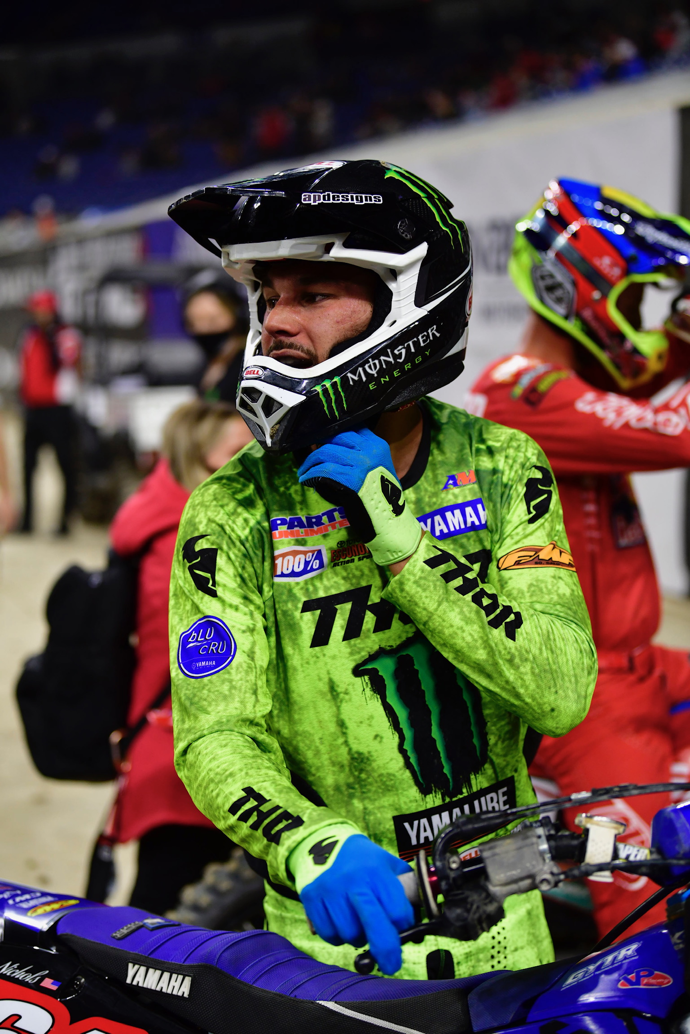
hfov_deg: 19.5
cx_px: 345
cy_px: 517
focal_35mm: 70
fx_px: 2012
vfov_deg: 28.8
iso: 1400
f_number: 2.8
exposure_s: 1/1600
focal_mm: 70
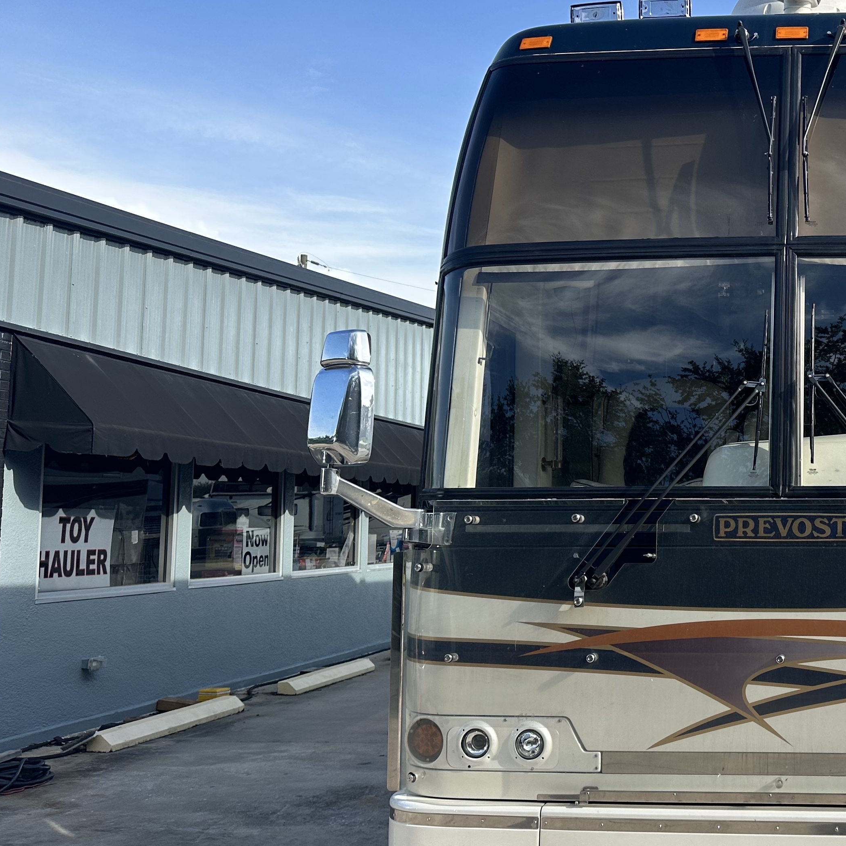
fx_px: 1134
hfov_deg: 37.6
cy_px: 438
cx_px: 794
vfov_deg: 40.9
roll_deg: +0.4
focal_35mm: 41
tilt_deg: +4.6
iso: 80
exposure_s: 1/2410
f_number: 1.78
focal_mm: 6.86
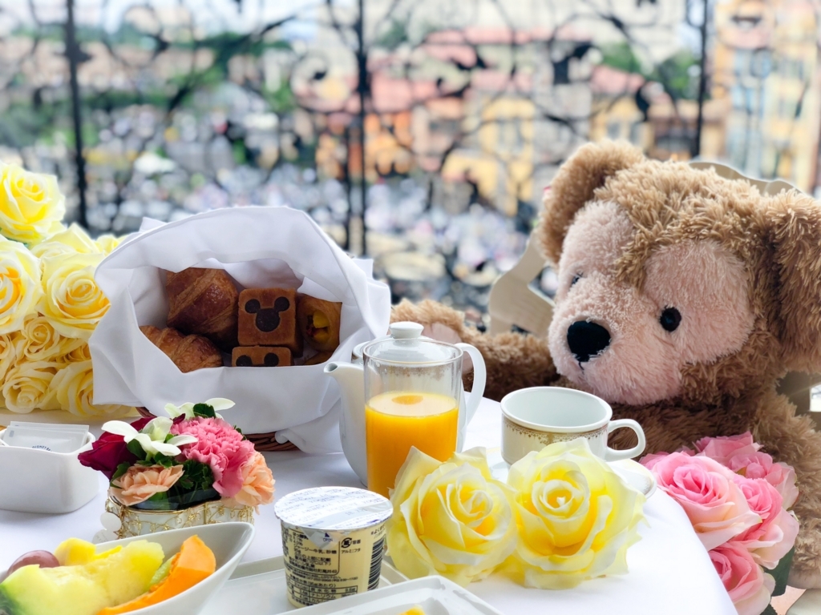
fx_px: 1233
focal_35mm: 52
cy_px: 308
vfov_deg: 28.0
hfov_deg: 36.8
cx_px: 410
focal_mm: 6
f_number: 2.4
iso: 16
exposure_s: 1/358
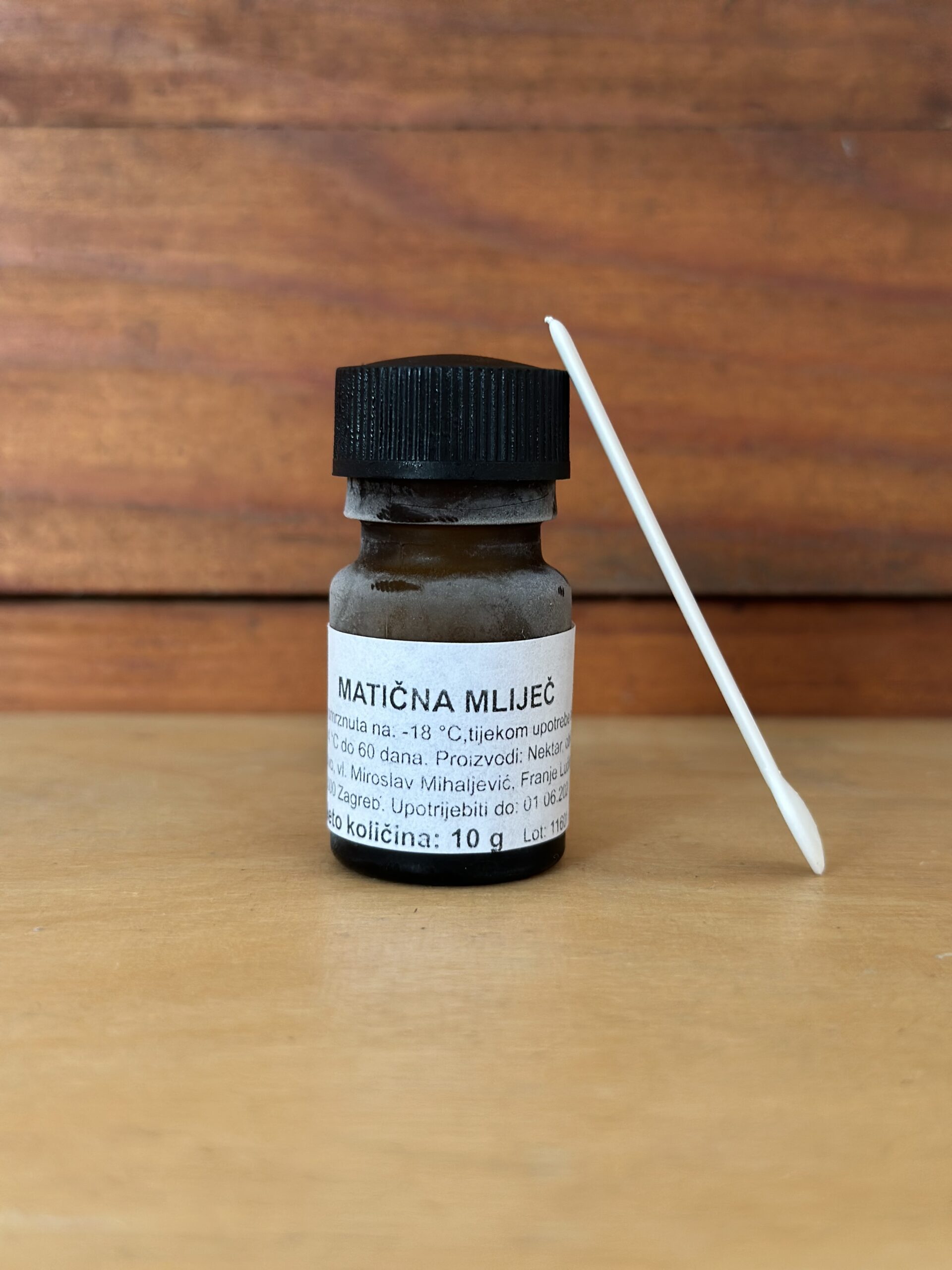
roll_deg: -0.9
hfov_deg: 30.3
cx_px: 476
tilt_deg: -7.3
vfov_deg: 39.7
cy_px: 635
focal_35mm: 48
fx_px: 1760
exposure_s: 1/65
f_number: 1.78
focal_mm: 6.86
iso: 125
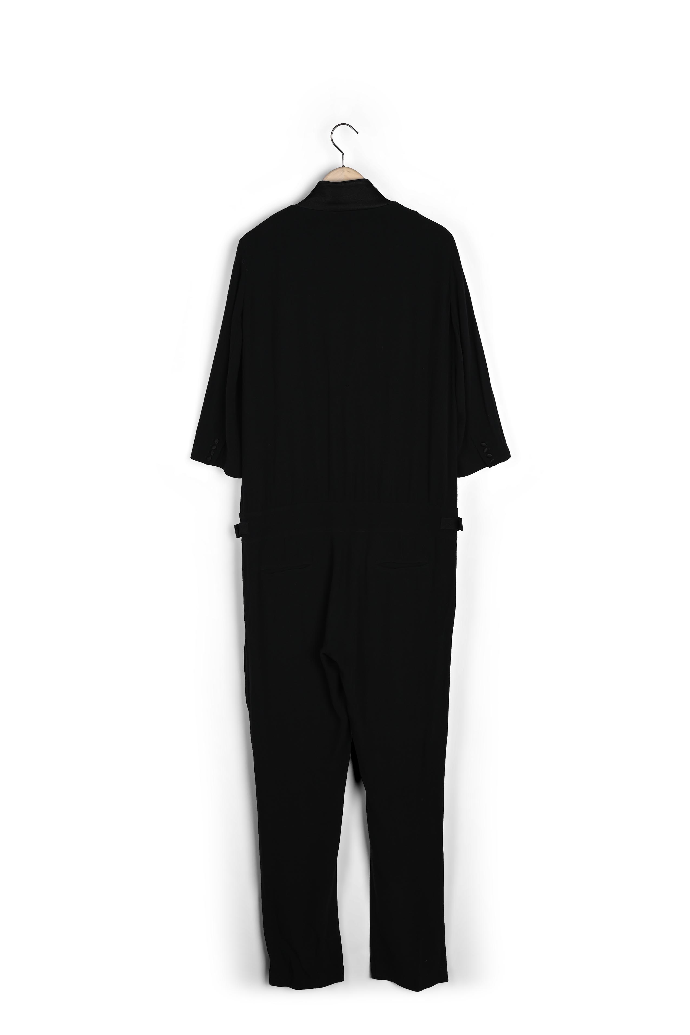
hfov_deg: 30.5
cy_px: 511
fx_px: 1265
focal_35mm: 44
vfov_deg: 44.5
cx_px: 344
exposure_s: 1/125
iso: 100
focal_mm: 42
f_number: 11
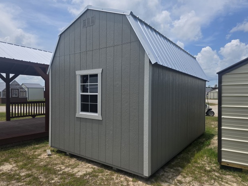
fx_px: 172
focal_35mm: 24
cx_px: 127
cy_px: 94
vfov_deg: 56.8
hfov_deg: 71.6
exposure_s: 1/6809
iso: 80
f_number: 1.7
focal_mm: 6.3
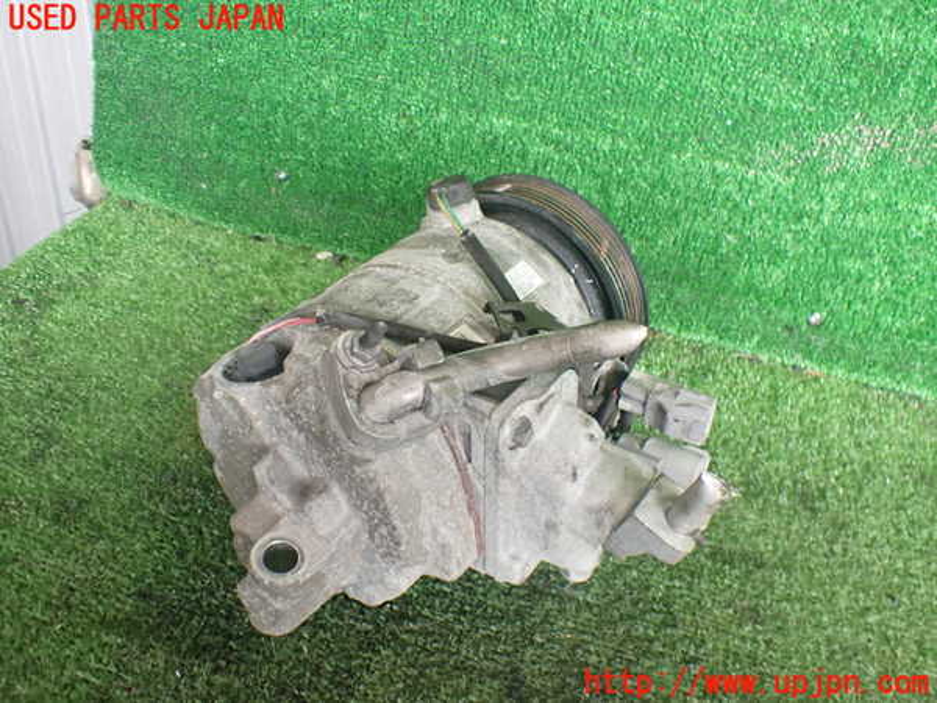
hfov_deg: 60.0
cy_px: 352
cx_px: 468
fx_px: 812
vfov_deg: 46.8
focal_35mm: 30
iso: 640
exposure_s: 1/125
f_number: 2.3
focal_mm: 5.4
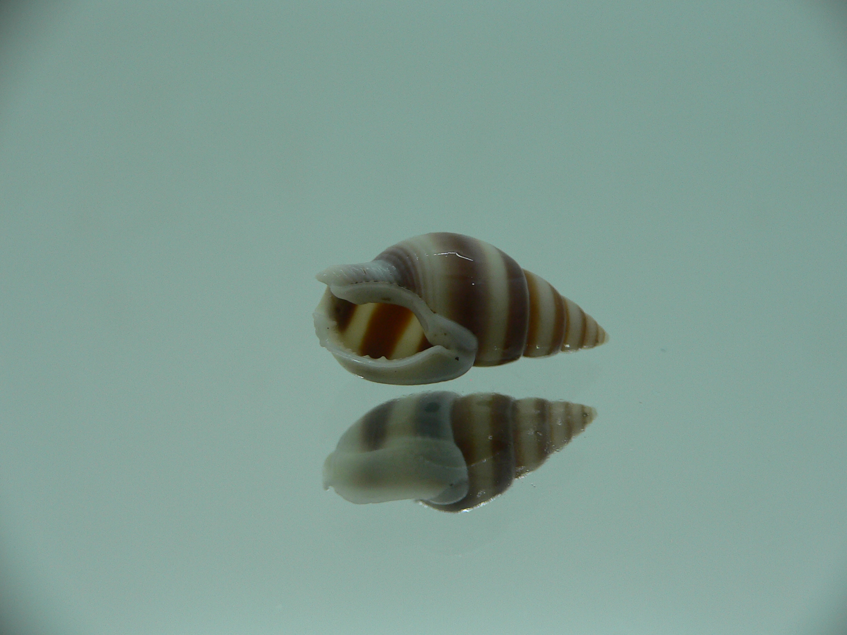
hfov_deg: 52.6
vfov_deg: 40.7
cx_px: 424
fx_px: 856
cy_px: 318
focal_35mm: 35
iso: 80
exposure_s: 1/80
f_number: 2.8
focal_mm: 4.6
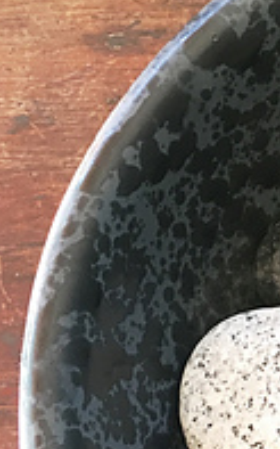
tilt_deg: -86.4
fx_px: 1222
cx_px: 567
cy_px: 463
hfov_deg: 11.7
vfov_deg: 20.1
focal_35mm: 100
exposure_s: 1/15
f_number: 2.2
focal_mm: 4.15
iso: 32
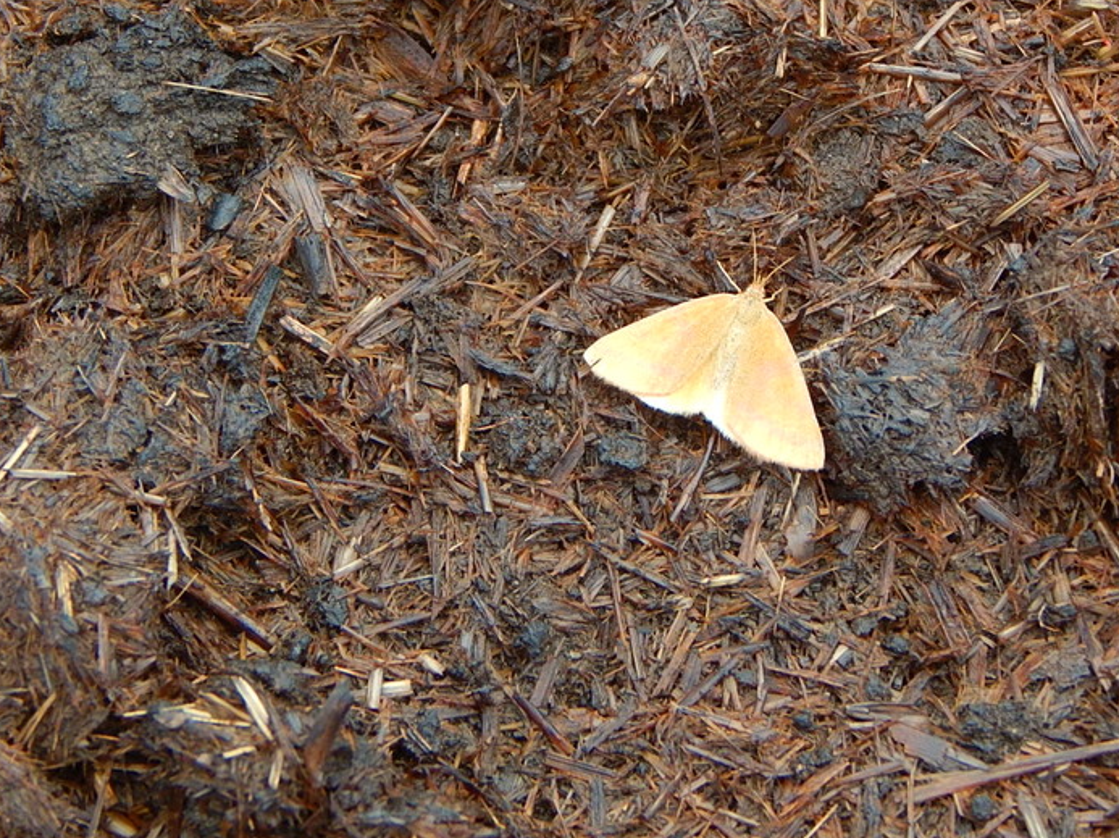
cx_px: 576
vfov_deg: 5.8
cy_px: 415
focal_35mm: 255
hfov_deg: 7.8
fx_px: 8239
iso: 125
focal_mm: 37.1
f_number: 5.4
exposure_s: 1/125
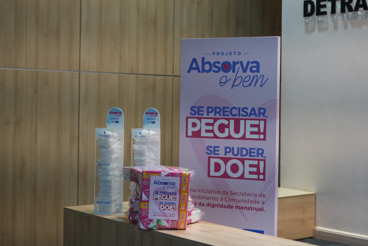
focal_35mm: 75
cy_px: 123
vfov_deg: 18.2
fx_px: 767
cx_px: 184
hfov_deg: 27.0
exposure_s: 1/160
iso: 1600
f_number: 2.2
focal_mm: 50
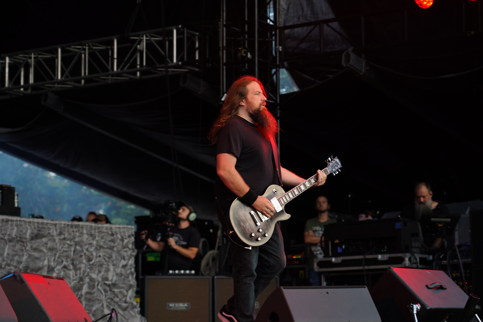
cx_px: 232
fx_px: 1288
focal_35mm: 96
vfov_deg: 14.2
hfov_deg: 21.2
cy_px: 169
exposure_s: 1/100
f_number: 4
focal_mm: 86
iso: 160
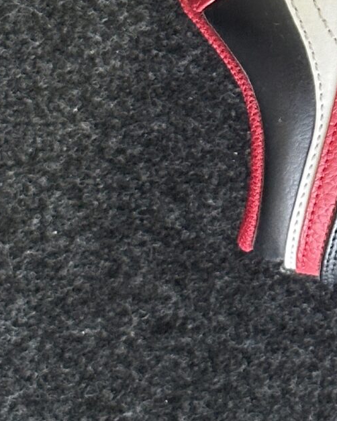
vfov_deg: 9.9
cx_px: 562
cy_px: -145
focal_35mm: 191
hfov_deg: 7.9
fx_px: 2382
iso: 160
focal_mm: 6.86
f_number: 1.78
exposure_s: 1/50
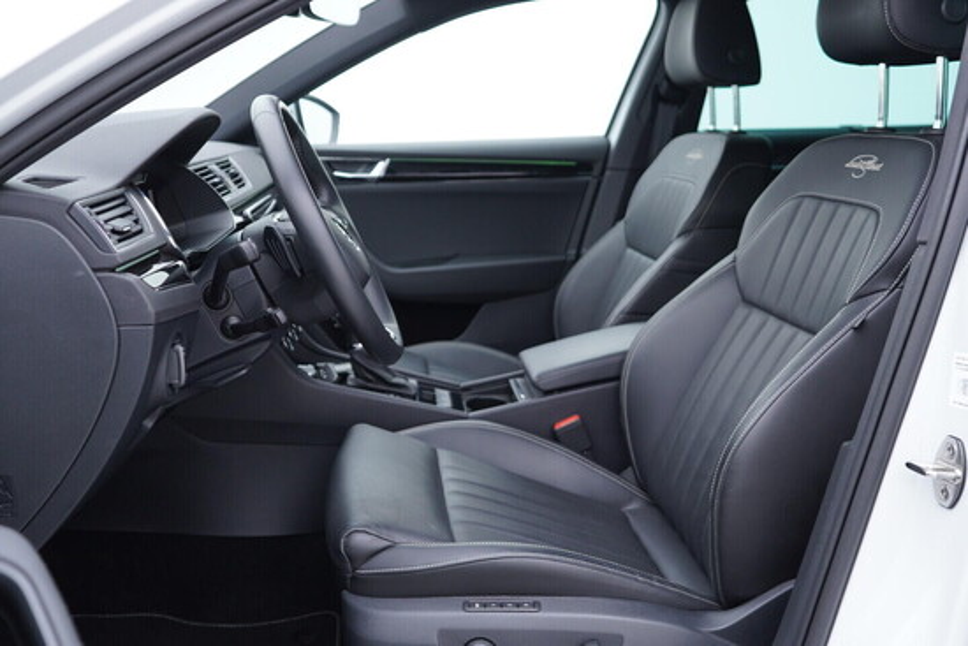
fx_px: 968
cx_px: 484
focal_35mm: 36
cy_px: 323
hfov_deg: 53.1
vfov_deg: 36.9
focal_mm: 24
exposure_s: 1/40
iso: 200
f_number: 2.8
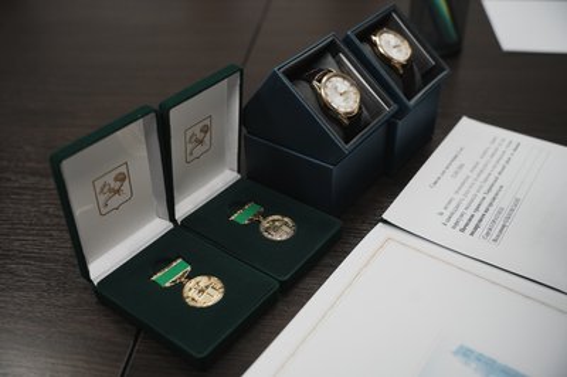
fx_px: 567
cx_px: 284
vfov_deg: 36.8
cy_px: 188
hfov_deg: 53.2
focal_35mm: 36
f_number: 3.2
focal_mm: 36
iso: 800
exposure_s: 1/500
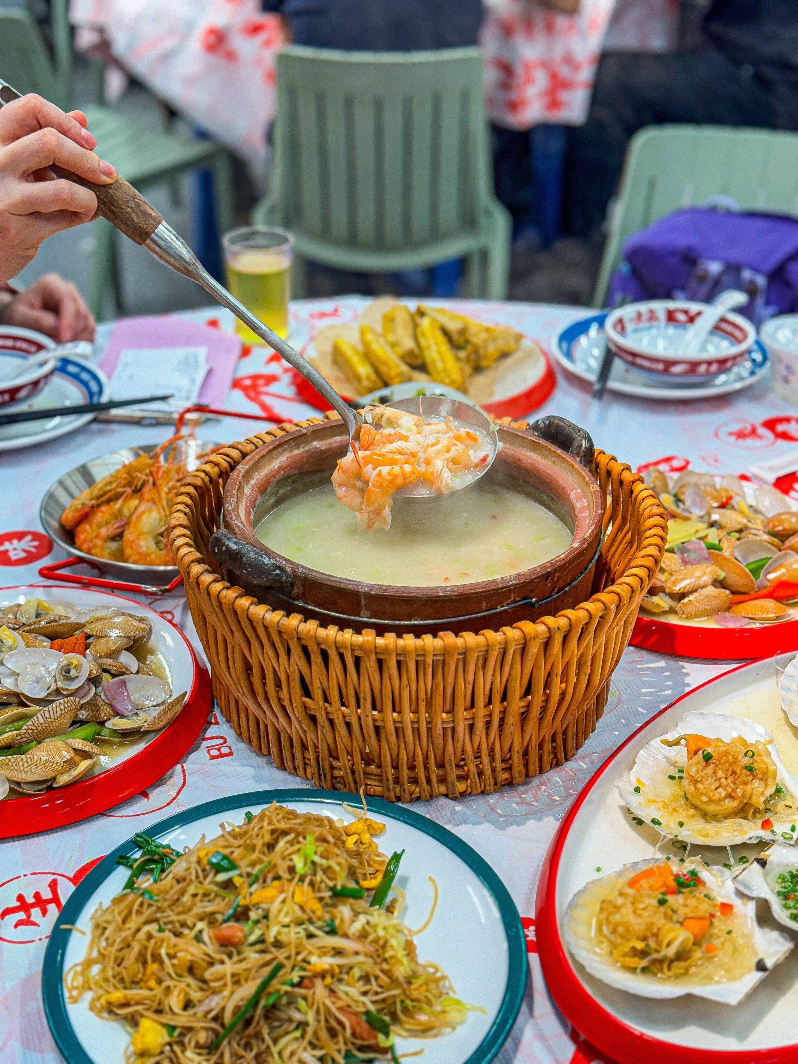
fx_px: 1475
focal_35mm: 48
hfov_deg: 30.3
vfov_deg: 39.7
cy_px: 532
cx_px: 399
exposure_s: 1/100
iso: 64
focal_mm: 6.86
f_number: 1.8
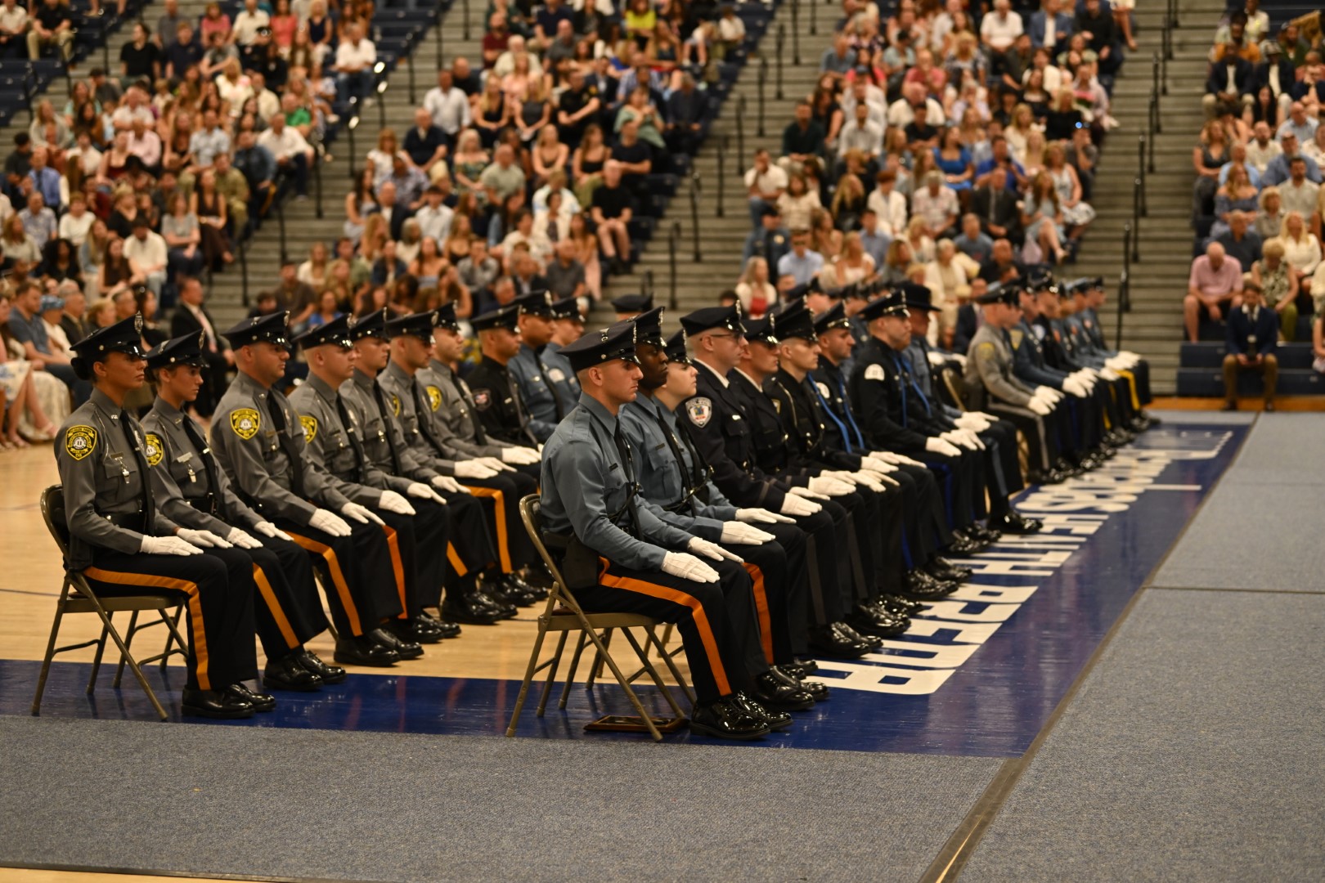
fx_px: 2760
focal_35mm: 75
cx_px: 662
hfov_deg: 27.0
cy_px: 442
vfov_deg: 18.2
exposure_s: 1/200
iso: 1250
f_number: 2.8
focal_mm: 75
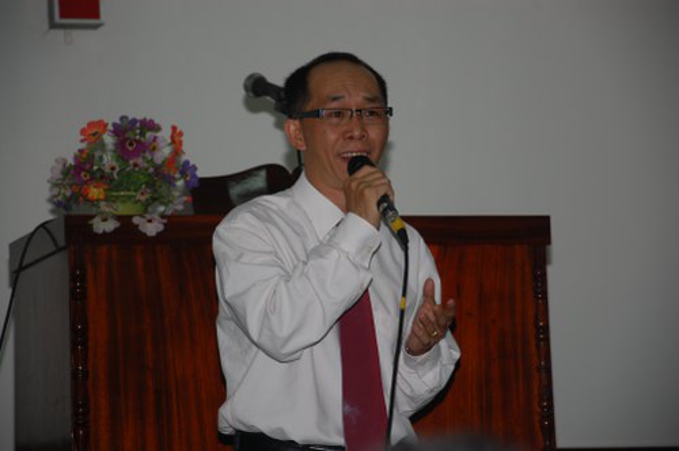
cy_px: 226
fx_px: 2967
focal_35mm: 158
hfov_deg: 13.1
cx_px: 340
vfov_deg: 8.7
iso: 400
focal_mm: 105
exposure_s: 1/60
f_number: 5.6
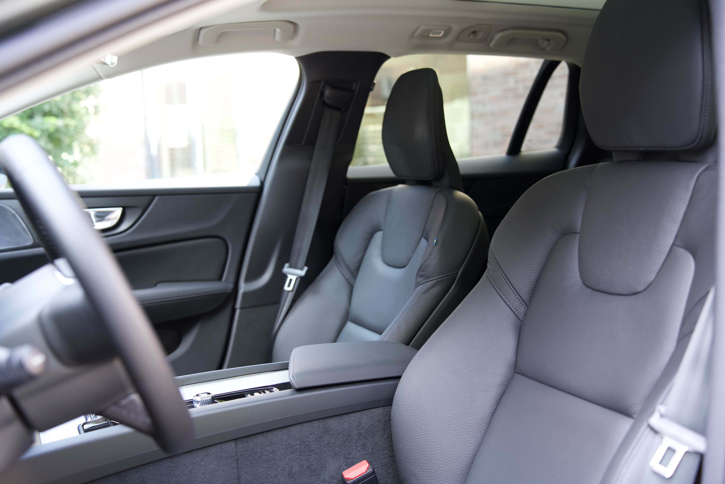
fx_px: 805
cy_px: 242
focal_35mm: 40
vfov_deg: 33.4
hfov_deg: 48.5
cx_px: 362
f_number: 2.8
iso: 1600
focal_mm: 40
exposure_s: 1/160
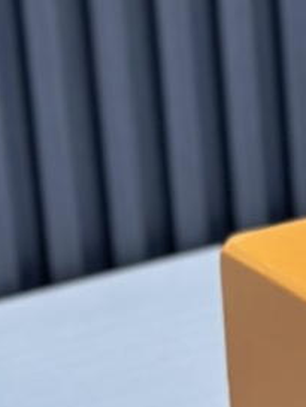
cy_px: 215
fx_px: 2980
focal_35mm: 253
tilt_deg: -20.1
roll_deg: +0.1
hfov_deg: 5.7
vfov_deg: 7.8
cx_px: 742
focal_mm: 6.86
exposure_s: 1/196
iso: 80
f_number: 1.78
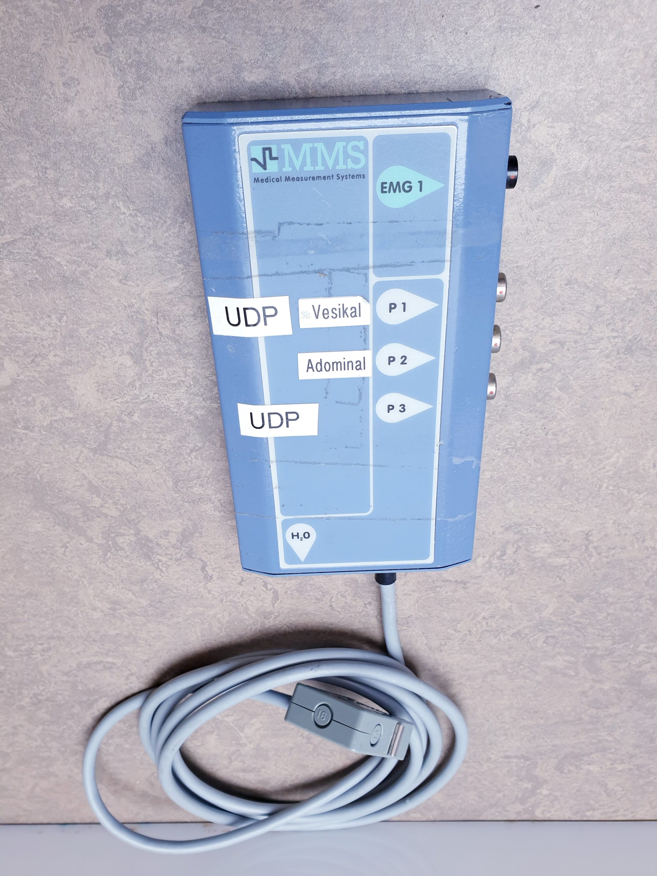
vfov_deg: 67.3
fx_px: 658
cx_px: 328
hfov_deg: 53.1
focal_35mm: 26
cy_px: 438
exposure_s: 1/50
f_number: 2.4
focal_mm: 4.3
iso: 64
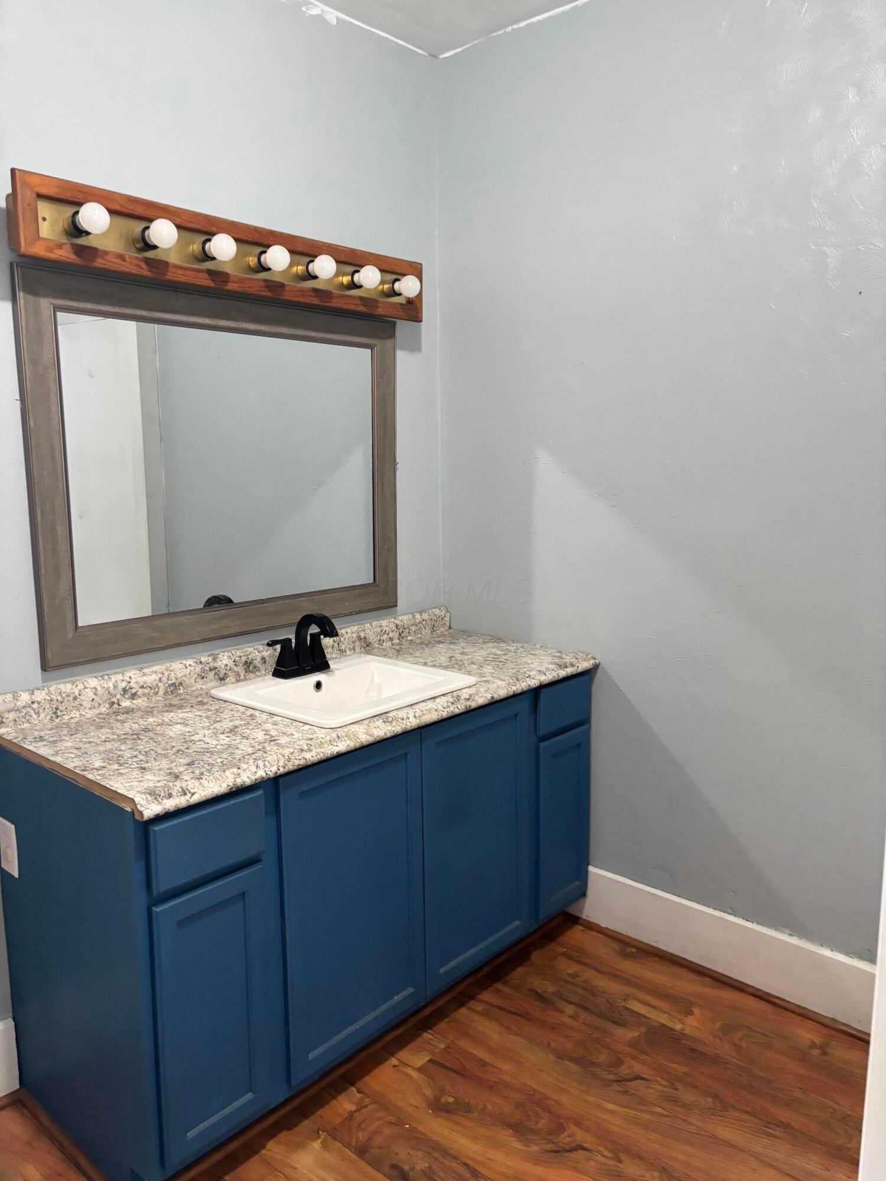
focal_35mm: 26
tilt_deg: -10.3
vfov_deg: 67.3
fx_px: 887
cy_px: 590
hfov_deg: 53.1
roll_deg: -1.8
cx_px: 443
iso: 400
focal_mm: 5.96
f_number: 1.6
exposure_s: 1/60
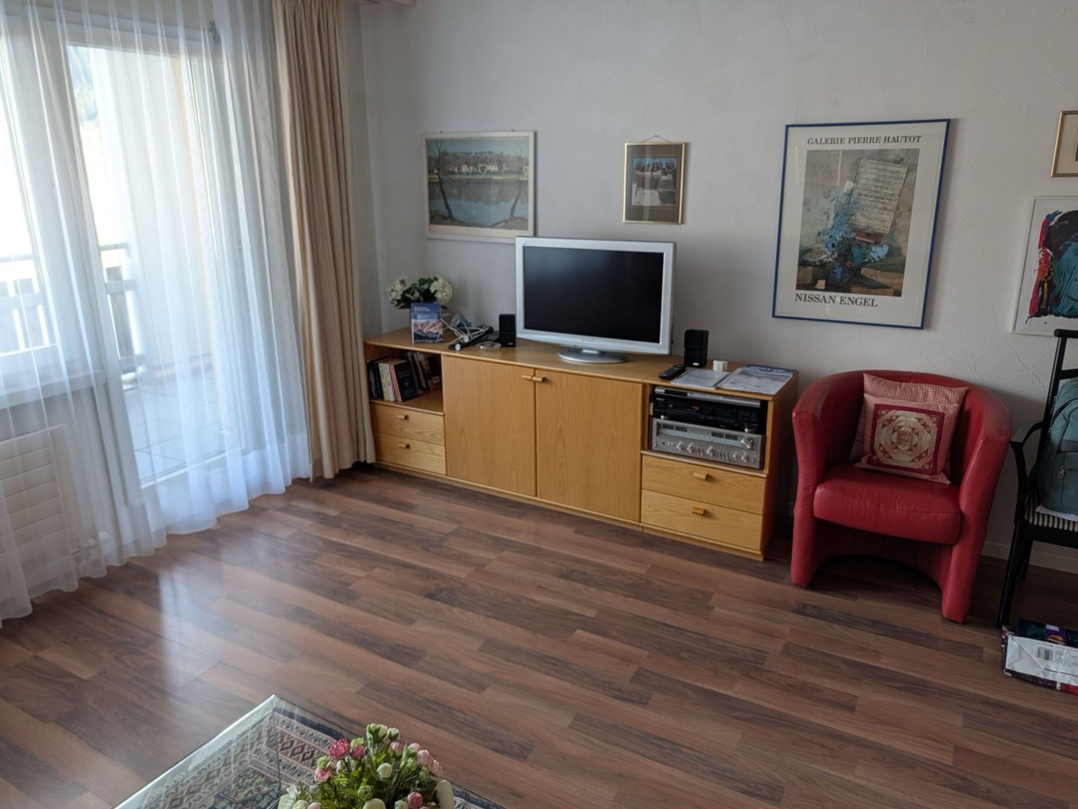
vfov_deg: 56.8
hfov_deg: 71.6
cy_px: 404
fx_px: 747
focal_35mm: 24
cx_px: 539
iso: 74
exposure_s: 1/75.9
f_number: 1.68
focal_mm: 6.9
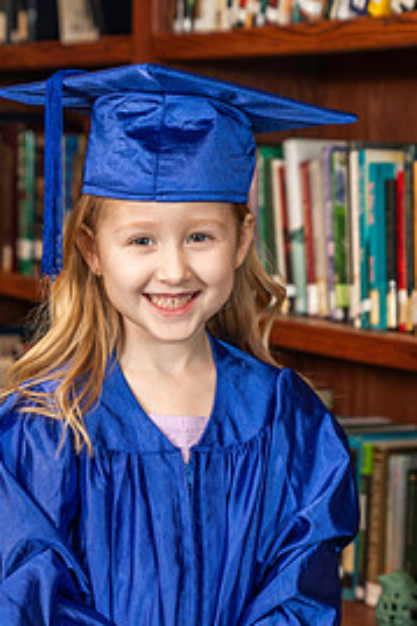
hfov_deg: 11.7
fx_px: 2035
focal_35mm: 117
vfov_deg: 17.4
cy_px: 500
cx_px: 184
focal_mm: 70
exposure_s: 1/160
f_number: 4
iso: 500
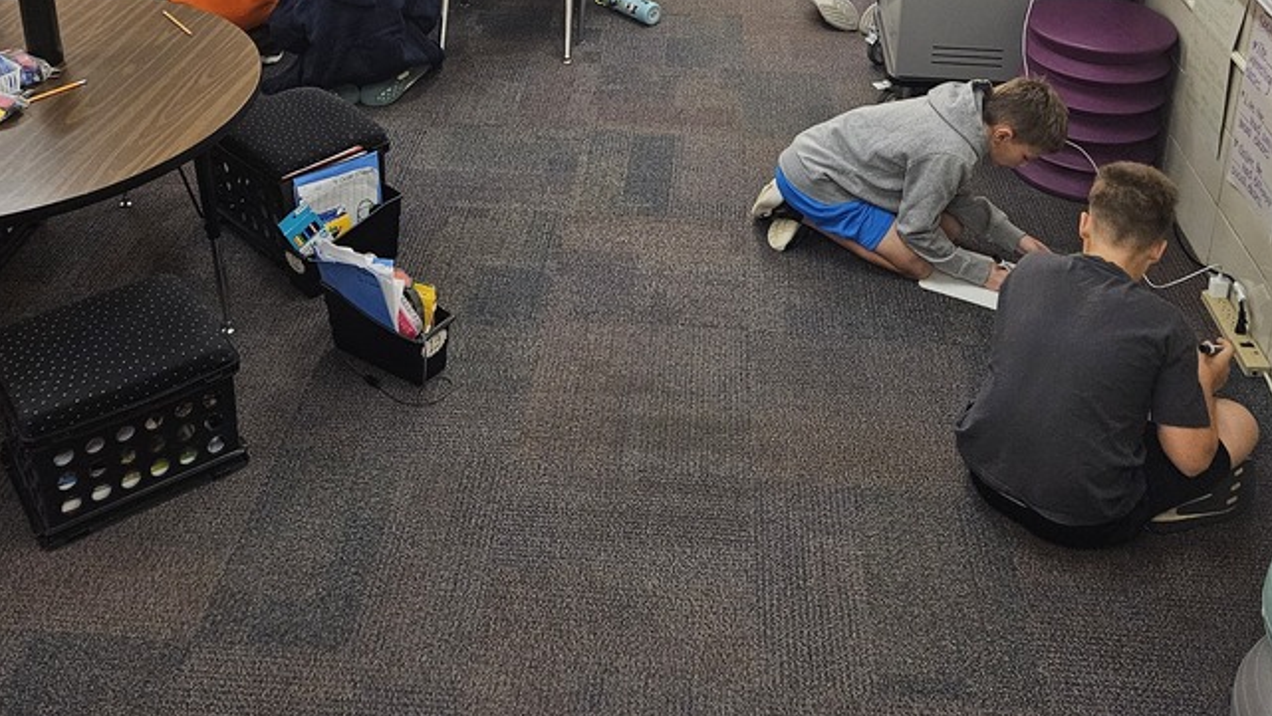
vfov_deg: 27.7
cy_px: -24
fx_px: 1350
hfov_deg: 50.4
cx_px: 595
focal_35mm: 40
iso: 640
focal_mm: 5.4
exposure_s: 1/120
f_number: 1.8
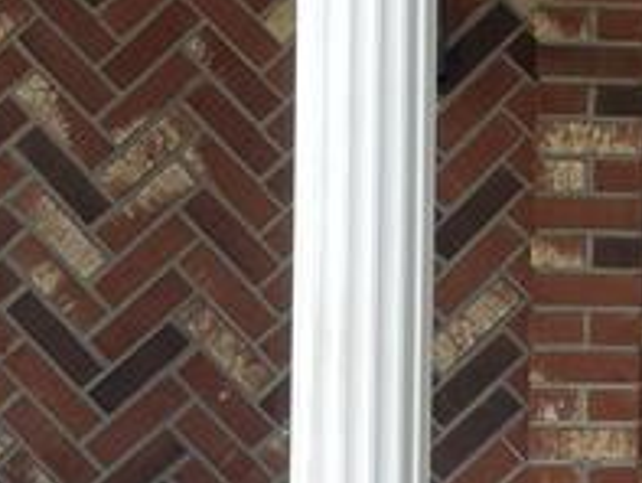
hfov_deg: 13.2
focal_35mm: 135
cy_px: 199
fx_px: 2505
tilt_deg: +0.1
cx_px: 1154
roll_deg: -0.5
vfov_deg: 11.0
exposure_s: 1/1642
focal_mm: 4.2
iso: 32
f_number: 1.6
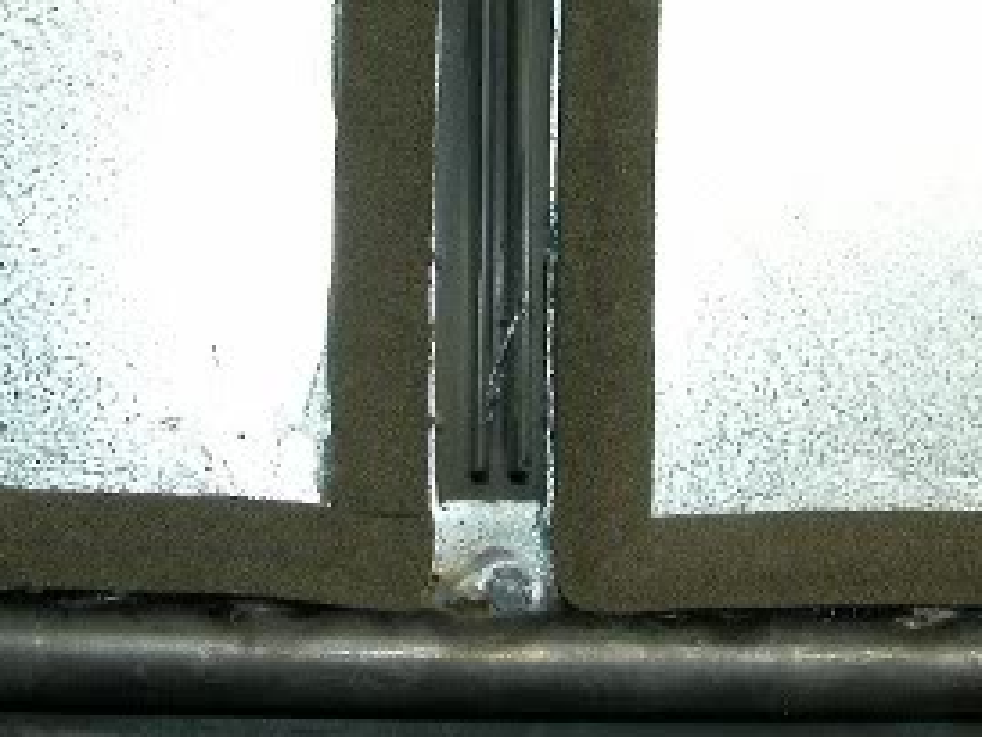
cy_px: 316
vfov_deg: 18.0
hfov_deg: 23.8
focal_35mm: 82
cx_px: 550
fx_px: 2327
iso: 200
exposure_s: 1/41
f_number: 5
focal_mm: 8.9
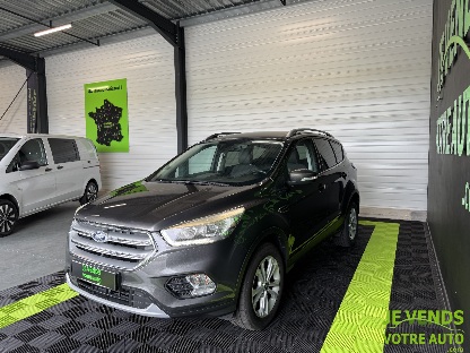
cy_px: 176
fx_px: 326
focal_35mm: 24
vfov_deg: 56.8
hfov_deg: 71.6
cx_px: 235
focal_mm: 6.76
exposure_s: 1/121
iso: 100
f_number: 1.78
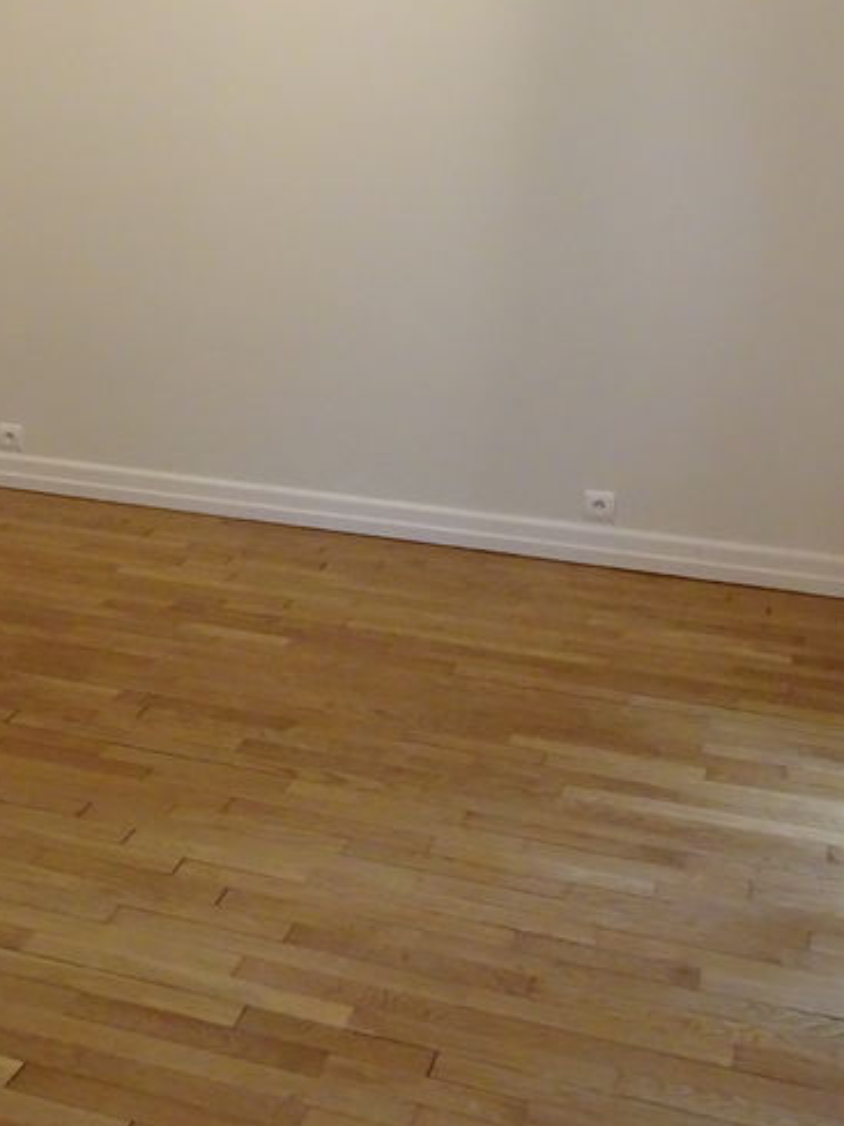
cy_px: 524
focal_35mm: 49
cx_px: 182
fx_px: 1594
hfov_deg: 29.1
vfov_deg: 38.9
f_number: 3.5
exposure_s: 1/30
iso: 800
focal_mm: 4.1
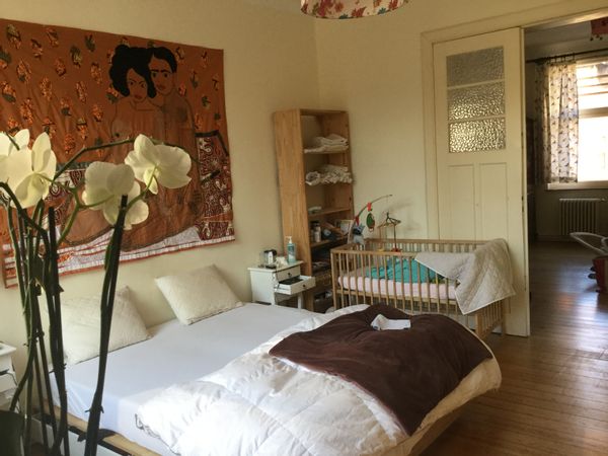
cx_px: 304
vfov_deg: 45.4
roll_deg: +3.4
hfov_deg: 58.4
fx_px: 544
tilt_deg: -9.3
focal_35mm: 31
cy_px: 228
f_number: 2.4
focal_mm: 3.3
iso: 50
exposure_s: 1/33
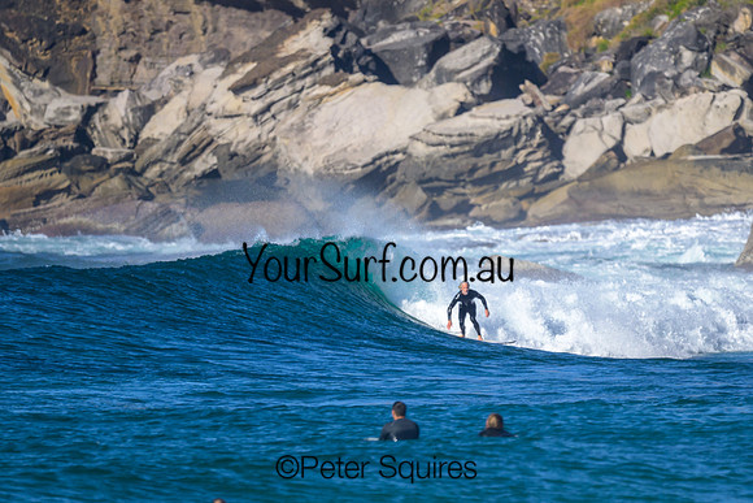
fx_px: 23012
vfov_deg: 1.3
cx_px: 414
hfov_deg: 1.9
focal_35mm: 1100
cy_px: 311
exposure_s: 1/2000
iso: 320
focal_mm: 800
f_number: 6.3
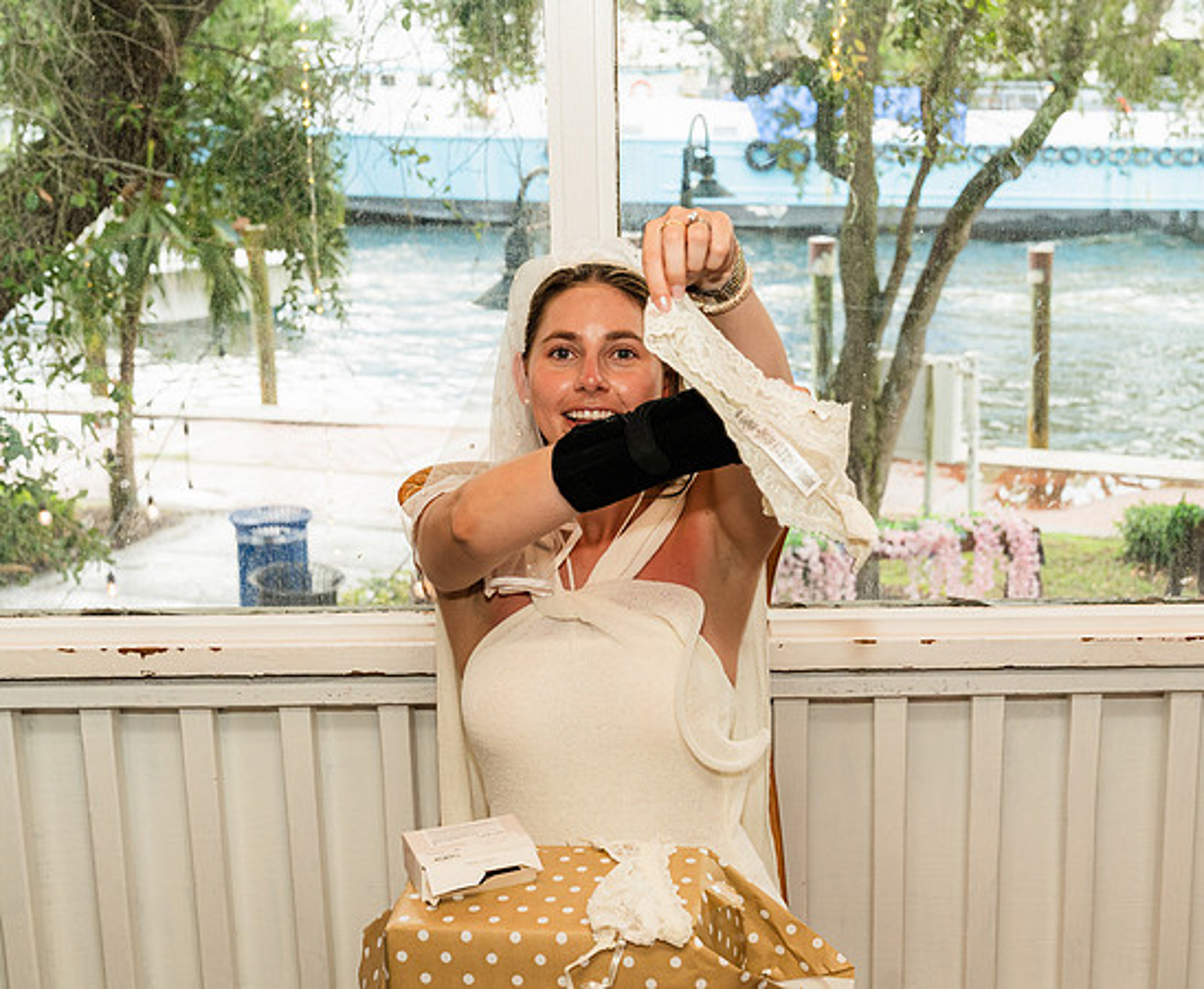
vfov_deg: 30.4
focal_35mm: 51
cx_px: 742
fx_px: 1821
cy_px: 495
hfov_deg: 36.4
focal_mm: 44
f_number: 5.6
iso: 800
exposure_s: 1/125
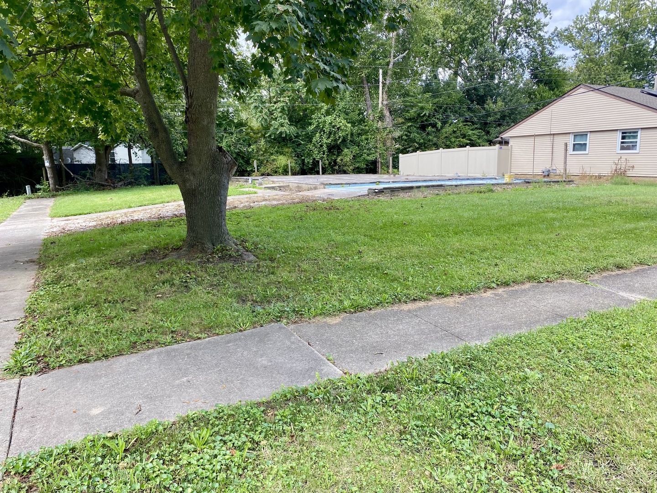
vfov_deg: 53.1
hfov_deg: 67.3
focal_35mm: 26
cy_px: 246
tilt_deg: -8.1
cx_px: 328
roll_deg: +0.2
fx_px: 493
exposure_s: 1/481
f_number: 1.8
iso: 32
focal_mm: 4.25
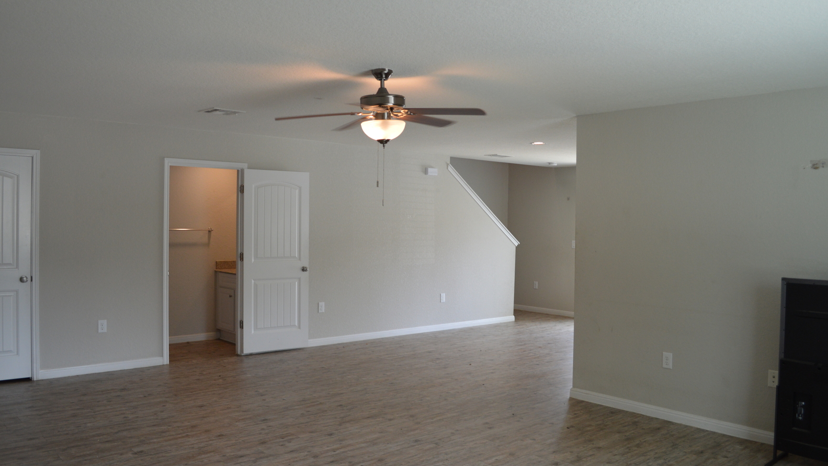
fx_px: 637
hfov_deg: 66.1
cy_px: 230
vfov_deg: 40.2
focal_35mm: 29
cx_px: 404
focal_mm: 18
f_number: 4
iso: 400
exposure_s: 1/60
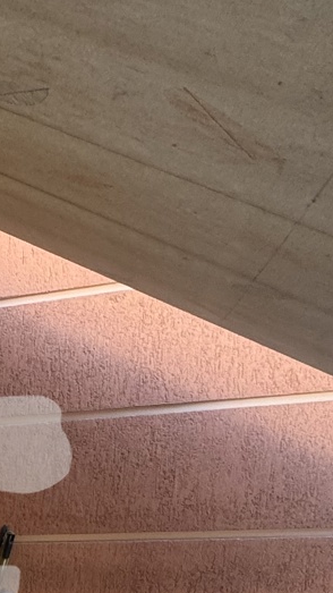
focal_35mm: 56
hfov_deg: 16.3
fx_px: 879
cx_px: -336
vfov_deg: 32.9
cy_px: 644
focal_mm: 2.22
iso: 80
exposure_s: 1/99
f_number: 2.2
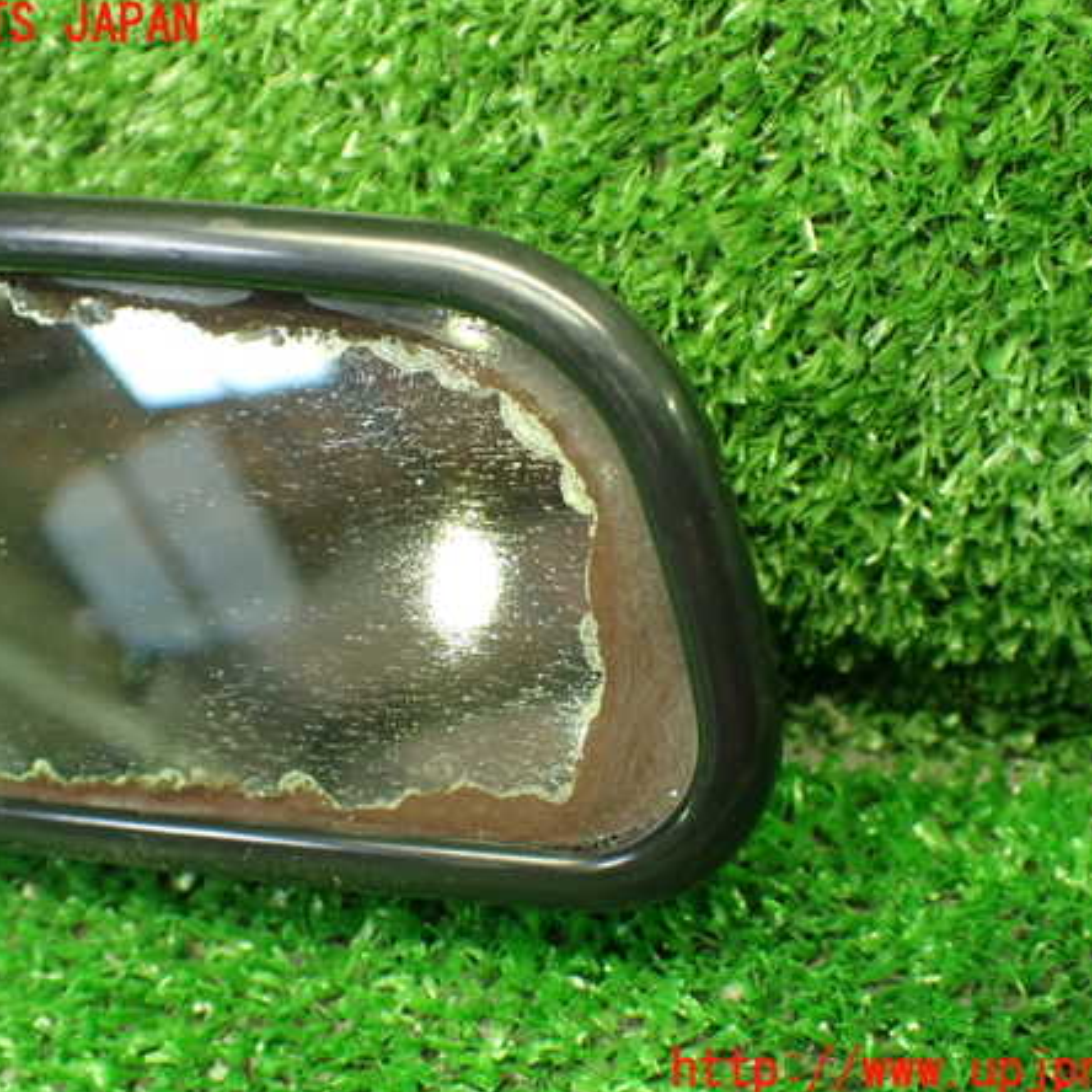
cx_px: 489
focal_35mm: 43
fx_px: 1535
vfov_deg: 39.2
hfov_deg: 39.1
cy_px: 548
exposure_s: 1/50
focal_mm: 6.37
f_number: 2.5
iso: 800
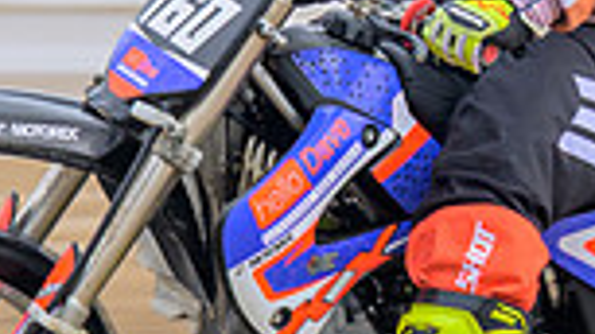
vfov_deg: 1.1
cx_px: 115
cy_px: 115
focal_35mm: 1059
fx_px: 16705
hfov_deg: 2.0
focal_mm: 145
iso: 125
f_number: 8
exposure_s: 1/125
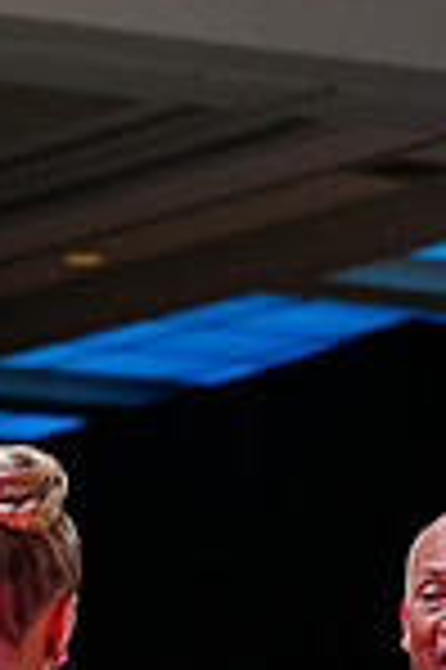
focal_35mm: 323
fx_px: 6016
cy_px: 1169
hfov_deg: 4.2
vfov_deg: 6.3
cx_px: 273
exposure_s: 1/320
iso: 2500
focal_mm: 83
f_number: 4
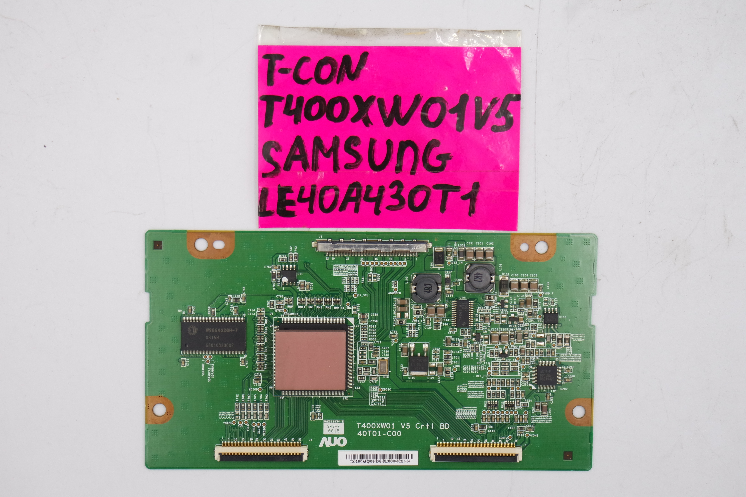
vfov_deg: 18.9
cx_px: 373
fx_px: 1492
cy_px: 248
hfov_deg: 28.1
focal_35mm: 72
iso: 200
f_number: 5.6
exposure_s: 1/100
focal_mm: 27
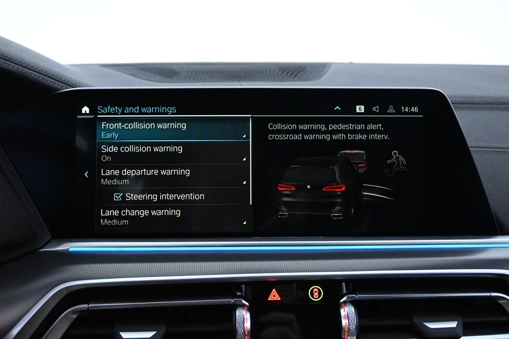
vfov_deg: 41.7
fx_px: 445
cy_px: 170
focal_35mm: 32
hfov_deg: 59.5
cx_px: 254
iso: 10000
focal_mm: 21
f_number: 4
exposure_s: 1/125
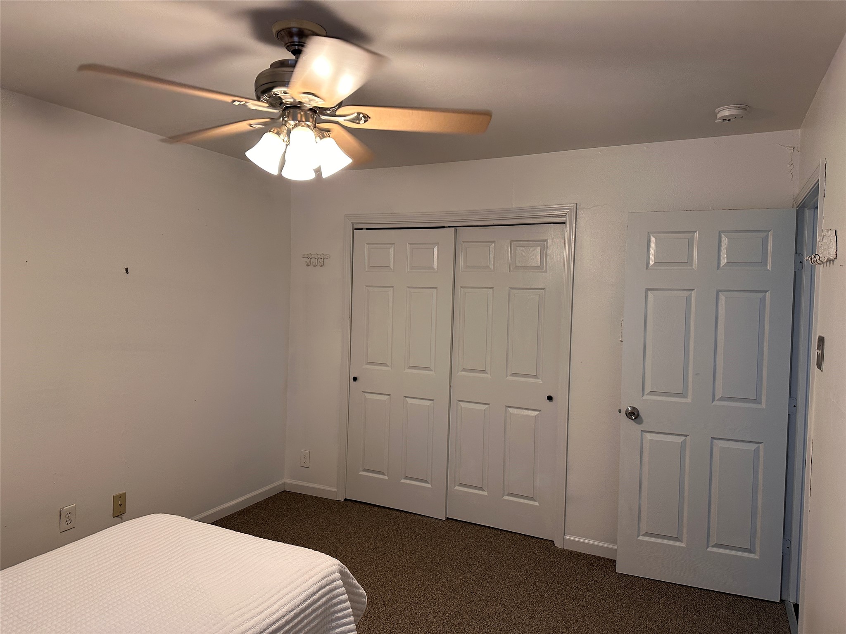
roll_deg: -2.0
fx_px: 587
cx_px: 423
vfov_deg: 56.8
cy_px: 317
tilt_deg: -2.2
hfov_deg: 71.6
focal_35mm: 24
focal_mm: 6.86
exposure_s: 1/60
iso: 160
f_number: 1.78
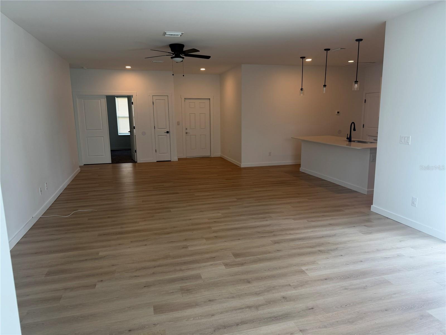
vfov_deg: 56.8
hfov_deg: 71.6
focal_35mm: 24
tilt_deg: -10.3
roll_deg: +1.2
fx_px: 309
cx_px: 223
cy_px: 168
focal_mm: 6.76
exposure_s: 1/120
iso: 80
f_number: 1.78
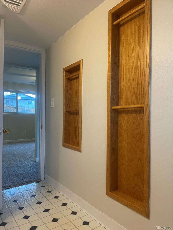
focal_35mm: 25
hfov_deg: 54.9
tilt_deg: -0.5
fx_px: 167
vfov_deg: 69.4
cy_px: 115
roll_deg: -1.0
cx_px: 86
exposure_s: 1/60
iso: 200
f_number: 1.6
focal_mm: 5.1
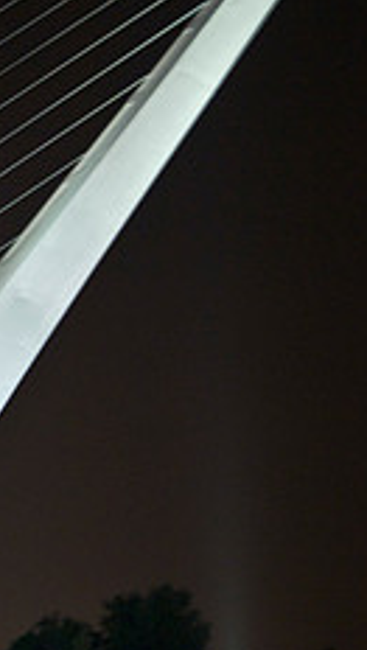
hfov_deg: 16.1
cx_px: -35
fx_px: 1259
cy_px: 311
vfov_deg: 28.9
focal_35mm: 73
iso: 800
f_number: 3.5
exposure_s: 1
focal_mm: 24
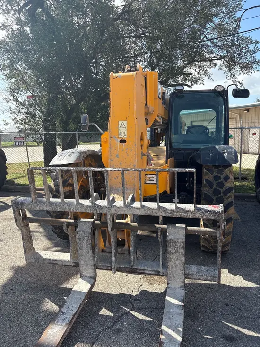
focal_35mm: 26
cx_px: 130
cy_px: 174
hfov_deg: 53.1
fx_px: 260
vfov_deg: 67.3
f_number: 1.6
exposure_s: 1/1626
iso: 50
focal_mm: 5.96
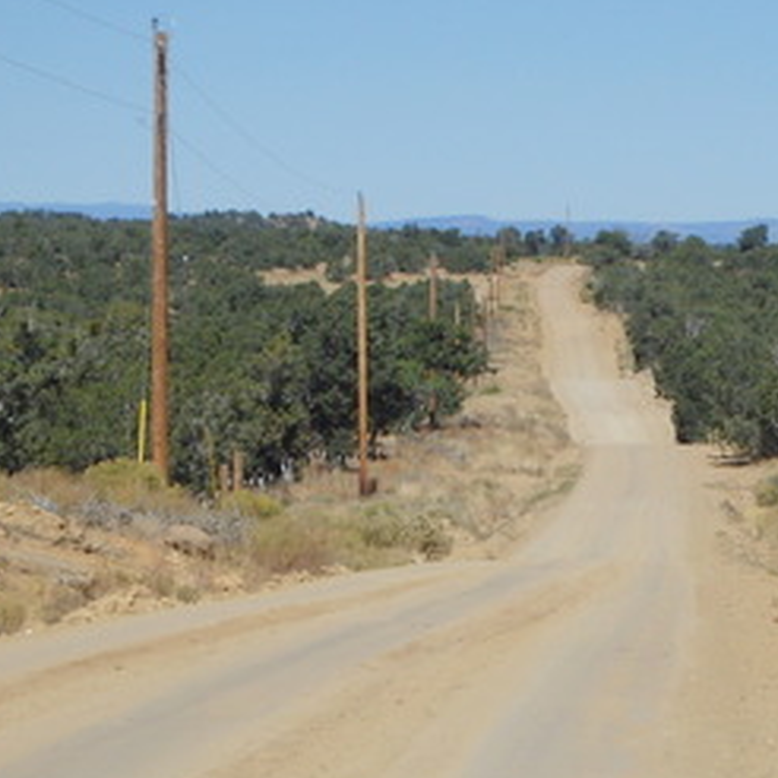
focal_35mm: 212
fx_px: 5391
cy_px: 577
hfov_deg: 8.2
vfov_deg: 8.2
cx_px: 544
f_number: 16
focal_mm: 21.2
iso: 160
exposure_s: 1/160
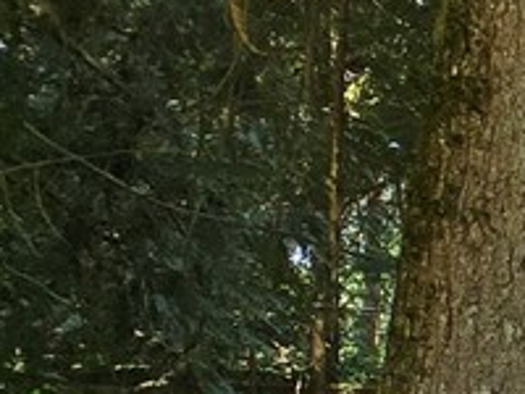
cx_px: 1748
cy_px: 515
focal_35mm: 104
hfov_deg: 10.1
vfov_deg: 13.7
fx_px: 1577
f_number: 2.2
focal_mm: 2.2
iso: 50
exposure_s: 1/140
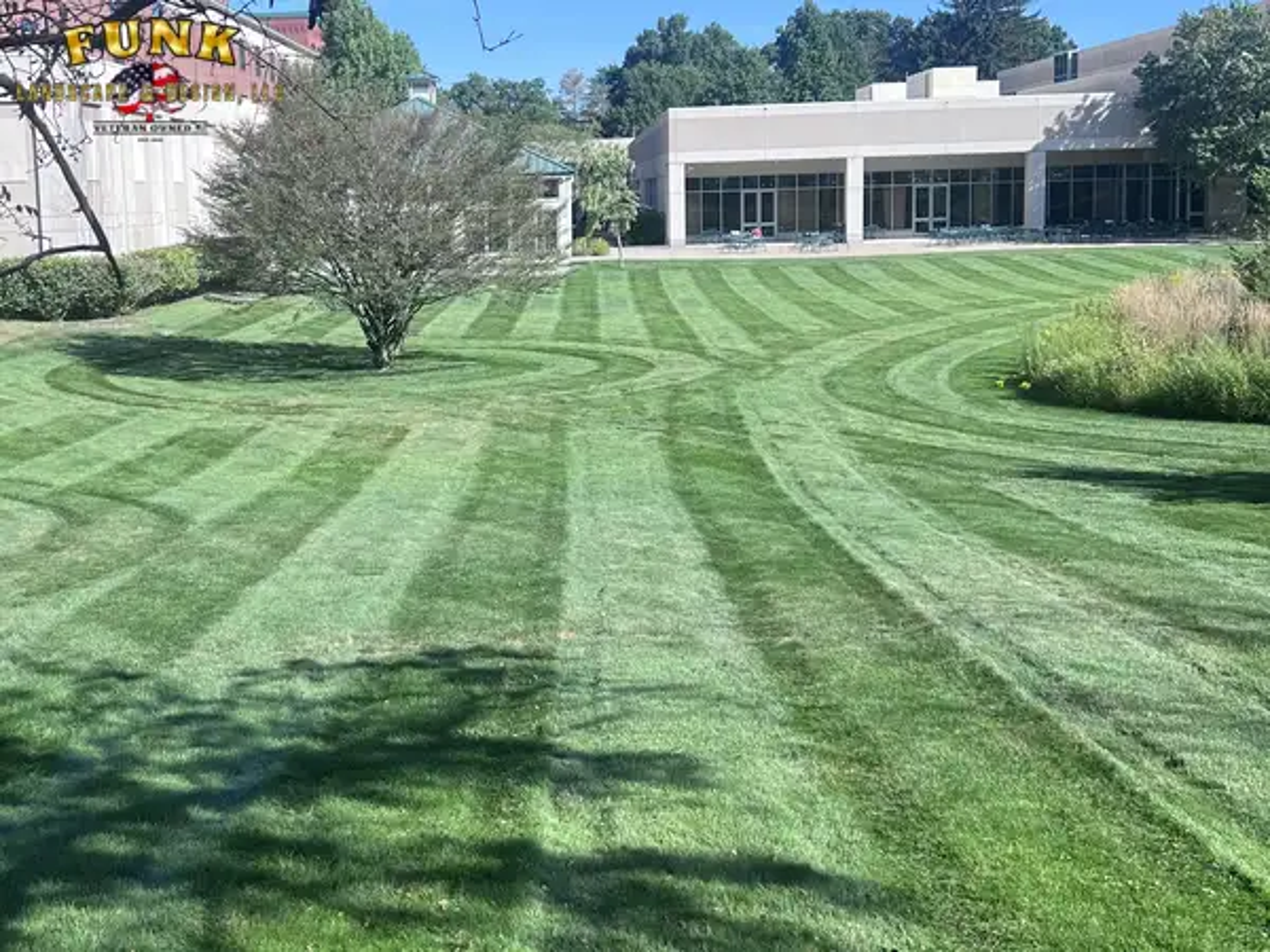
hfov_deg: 67.3
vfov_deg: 53.1
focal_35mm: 26
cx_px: 635
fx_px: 954
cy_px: 476
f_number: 1.5
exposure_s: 1/2571
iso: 50
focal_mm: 5.7
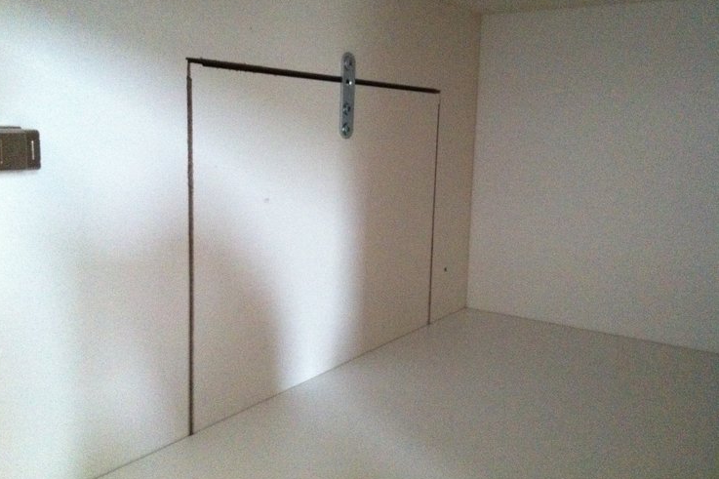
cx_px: 355
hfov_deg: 51.9
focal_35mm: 37
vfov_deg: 35.9
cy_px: 226
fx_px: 739
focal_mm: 3.85
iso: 640
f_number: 2.8
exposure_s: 1/15
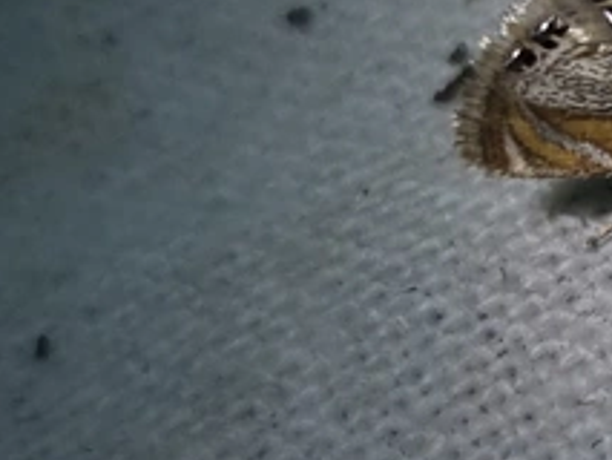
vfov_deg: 18.5
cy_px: 17
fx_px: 1380
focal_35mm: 78
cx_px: 779
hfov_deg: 22.6
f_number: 1.8
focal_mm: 5.4
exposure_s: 1/100
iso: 80
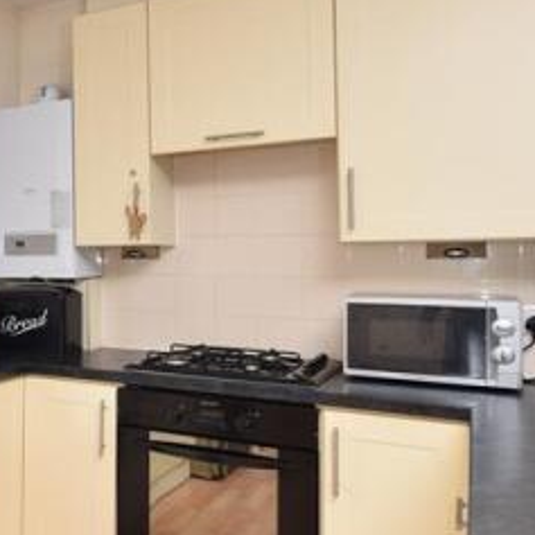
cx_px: -79
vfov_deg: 41.3
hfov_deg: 34.5
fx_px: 710
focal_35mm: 41
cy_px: 252
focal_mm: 11.5
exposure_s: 1/40
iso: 400
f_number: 10
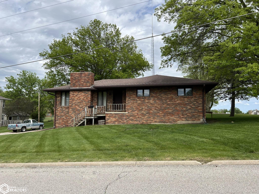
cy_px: 97
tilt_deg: +4.6
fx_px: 195
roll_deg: -0.3
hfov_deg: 67.3
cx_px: 130
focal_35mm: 26
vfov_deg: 53.1
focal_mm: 5.7
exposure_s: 1/2915
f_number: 1.5
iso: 50
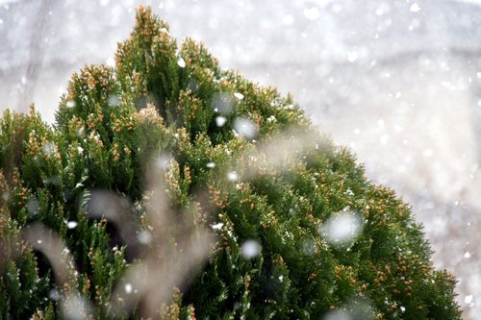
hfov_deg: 6.9
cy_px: 160
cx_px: 240
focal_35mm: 300
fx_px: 4007
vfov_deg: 4.6
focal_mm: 200
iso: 1000
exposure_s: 1/320
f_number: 6.3
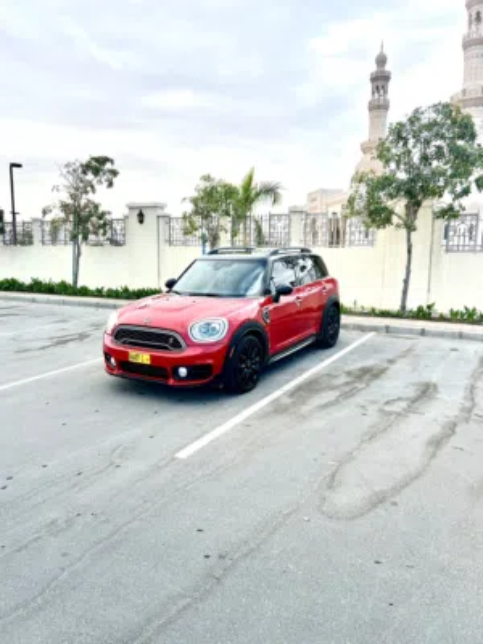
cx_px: 242
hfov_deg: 53.1
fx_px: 484
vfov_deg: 67.3
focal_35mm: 26
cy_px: 322
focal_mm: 5.7
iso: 50
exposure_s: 1/1621
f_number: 1.5
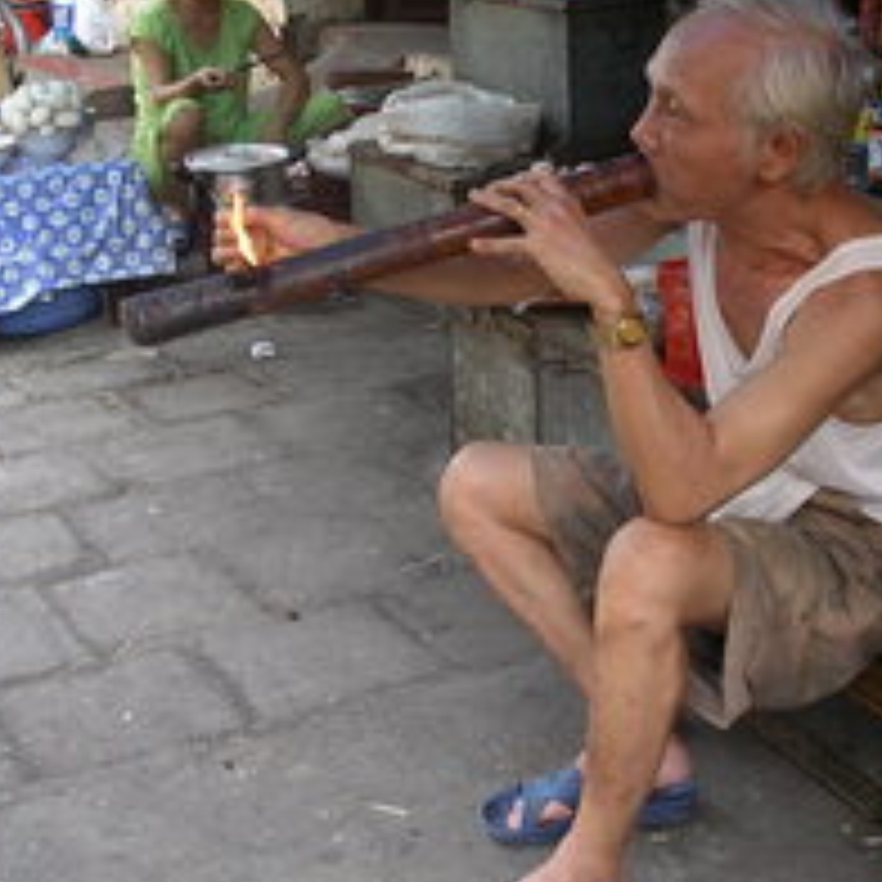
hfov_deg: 26.5
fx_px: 1874
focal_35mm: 65
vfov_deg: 26.5
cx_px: 448
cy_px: 382
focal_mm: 7.8
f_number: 2.8
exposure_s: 1/41
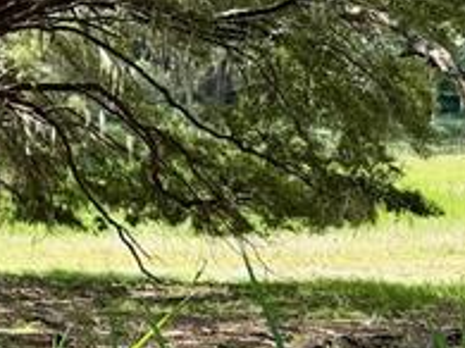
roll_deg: -3.3
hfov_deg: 14.1
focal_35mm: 126
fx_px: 1692
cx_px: -336
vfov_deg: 11.2
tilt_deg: +7.2
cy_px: -200
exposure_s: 1/1361
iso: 100
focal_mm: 6.76
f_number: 1.78
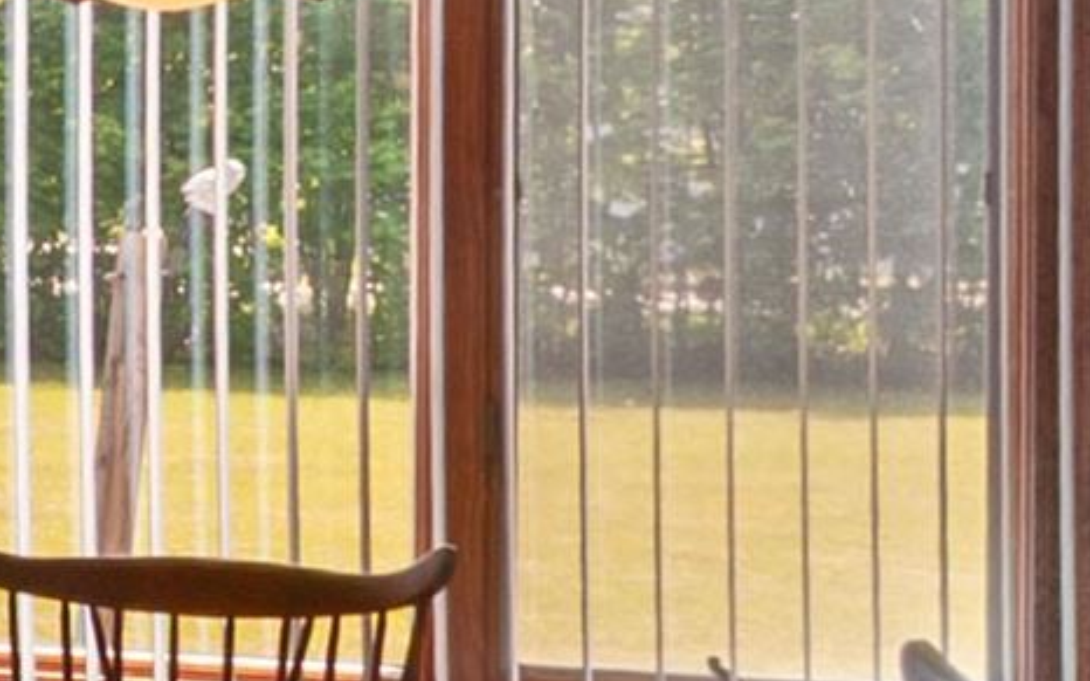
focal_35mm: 121
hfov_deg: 11.7
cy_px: 211
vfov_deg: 10.8
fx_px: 3594
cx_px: -1979
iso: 200
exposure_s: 1
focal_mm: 12
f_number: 20
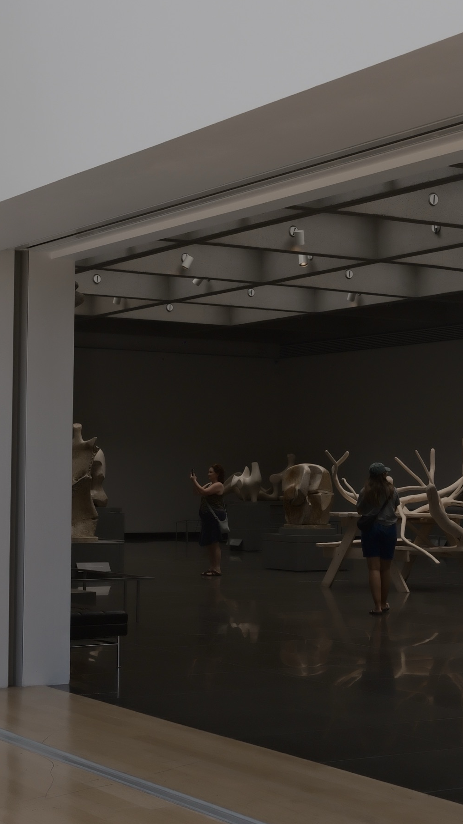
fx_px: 808
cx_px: 271
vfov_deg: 54.0
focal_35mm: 37
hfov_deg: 31.9
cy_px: 410
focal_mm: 23
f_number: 4
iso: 400
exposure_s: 1/500
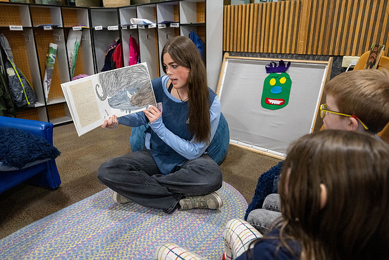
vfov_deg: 51.3
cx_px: 194
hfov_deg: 71.5
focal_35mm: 25
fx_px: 270
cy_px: 130
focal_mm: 25
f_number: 4
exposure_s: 1/320
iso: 6400
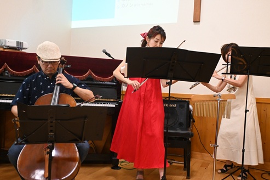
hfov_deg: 56.2
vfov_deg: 39.1
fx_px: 253
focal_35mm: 34
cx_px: 135
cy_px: 90
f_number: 4
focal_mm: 22.5
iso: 2800
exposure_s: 1/125
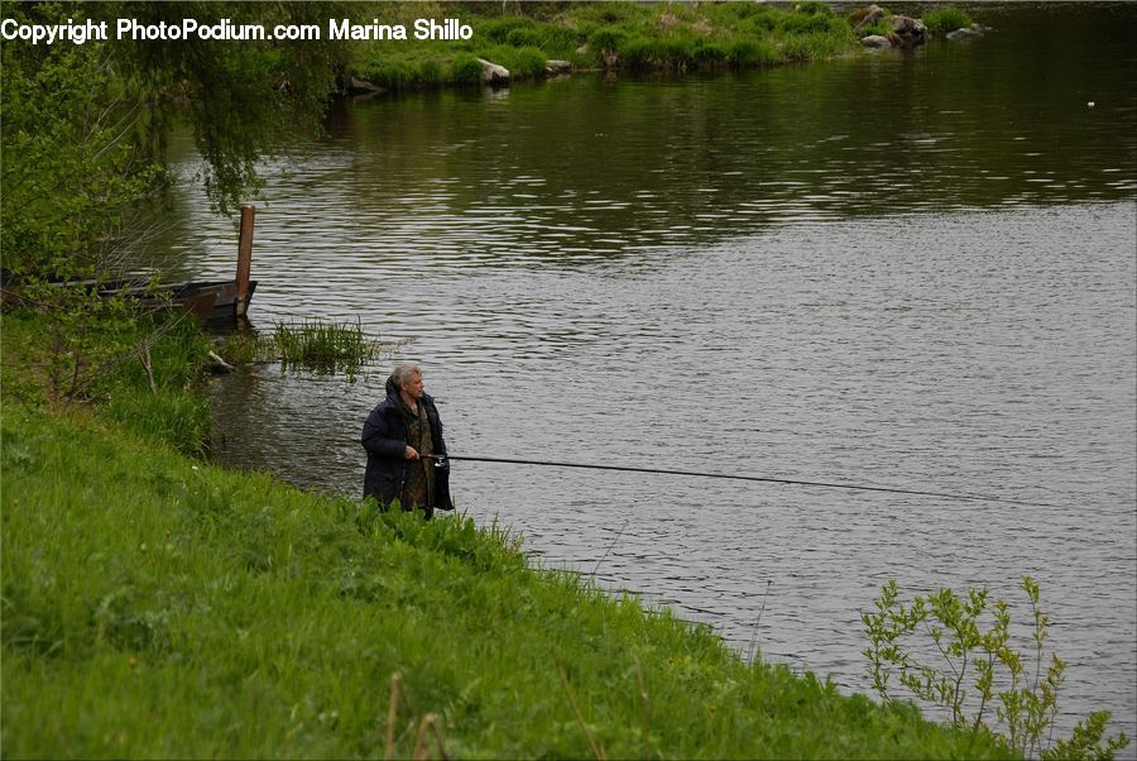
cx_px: 568
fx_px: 4505
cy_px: 380
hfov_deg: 14.4
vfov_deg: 9.6
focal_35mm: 142
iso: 100
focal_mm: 95
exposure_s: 1/125
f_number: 8
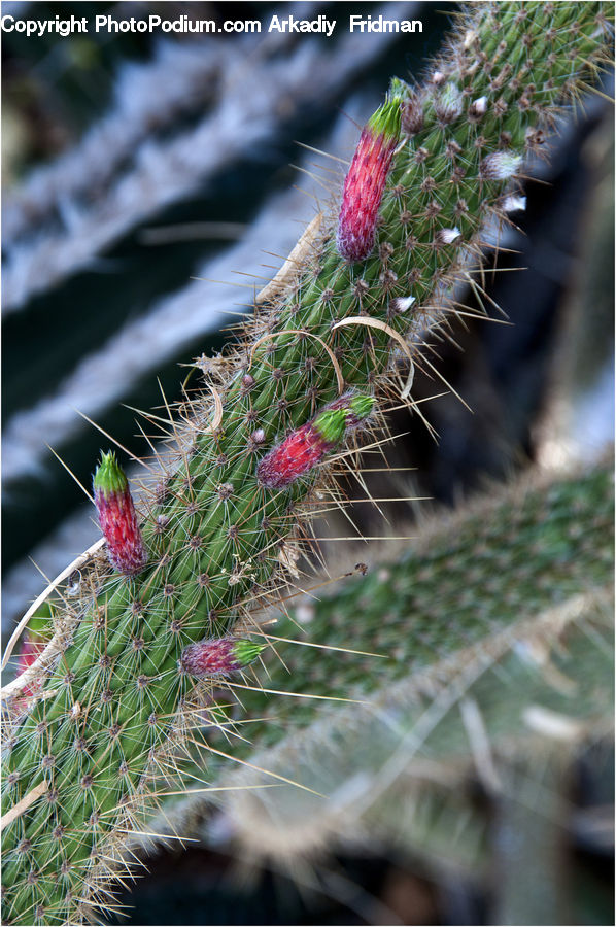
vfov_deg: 11.4
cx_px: 308
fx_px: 4630
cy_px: 464
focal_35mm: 180
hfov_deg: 7.6
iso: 200
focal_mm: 120
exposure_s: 1/30
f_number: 9
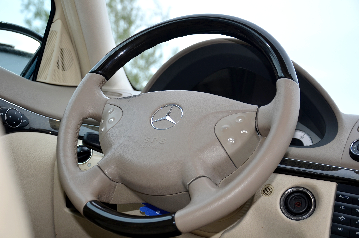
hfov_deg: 32.0
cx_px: 180
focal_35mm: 63
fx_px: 627
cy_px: 119
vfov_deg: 21.5
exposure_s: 1/250
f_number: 4.8
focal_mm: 42
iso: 140
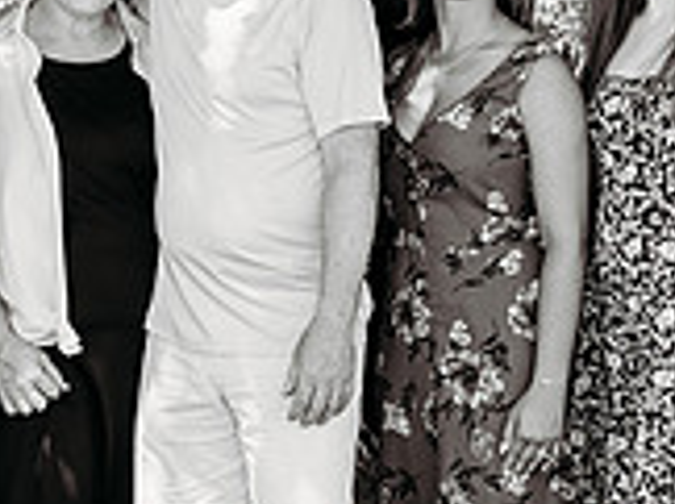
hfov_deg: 15.3
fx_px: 2473
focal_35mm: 127
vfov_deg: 11.6
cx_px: 38
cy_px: 68
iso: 160
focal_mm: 29
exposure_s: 1/200
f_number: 4.5
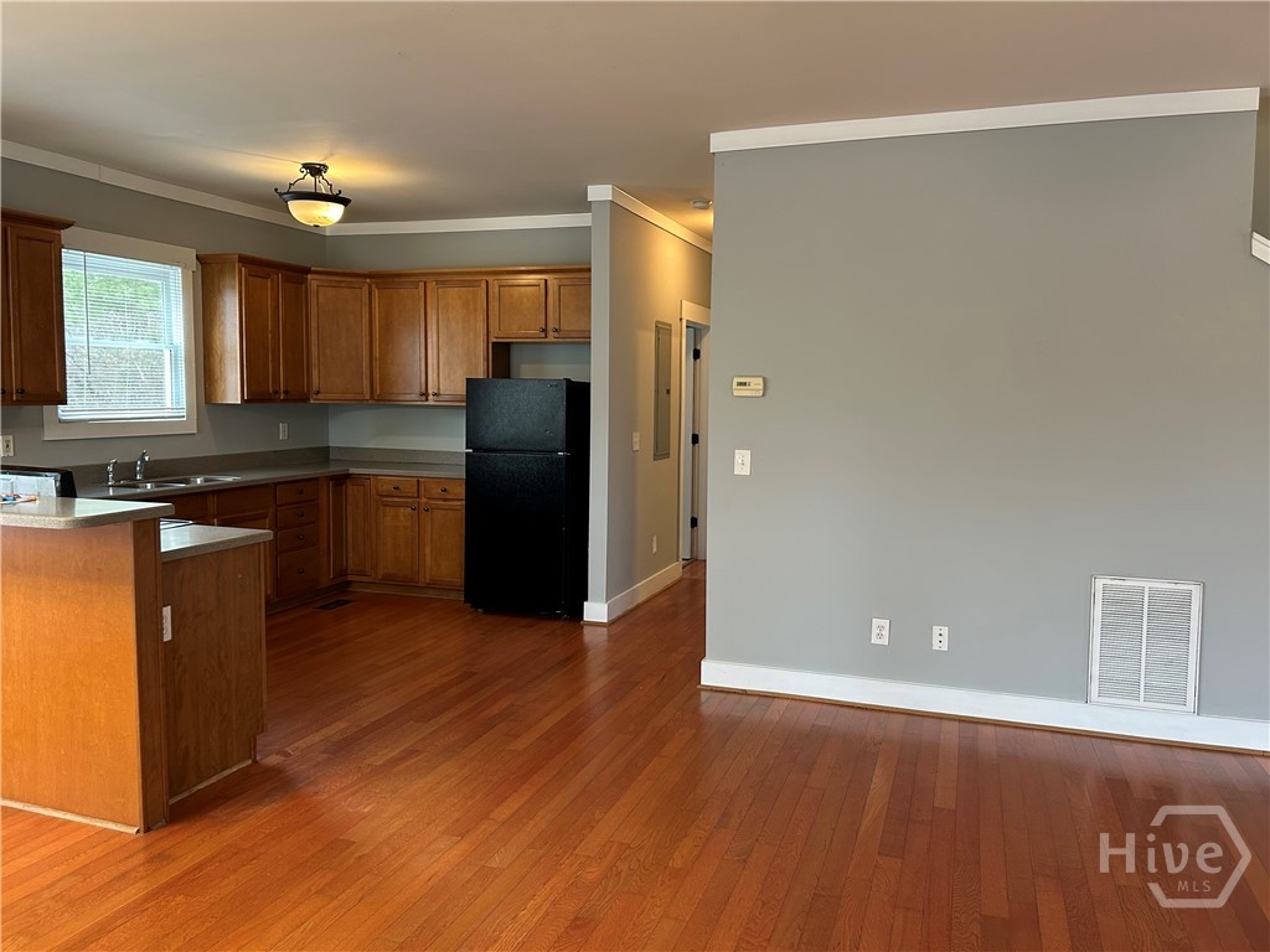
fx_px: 954
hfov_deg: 67.3
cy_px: 476
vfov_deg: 53.1
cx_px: 635
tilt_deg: -5.0
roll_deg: +0.0
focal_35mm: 26
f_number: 1.5
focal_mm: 5.7
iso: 160
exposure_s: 1/60
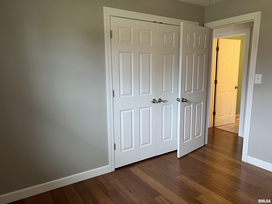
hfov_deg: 67.3
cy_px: 102
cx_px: 136
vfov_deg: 53.1
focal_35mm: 26
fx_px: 204
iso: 100
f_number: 1.5
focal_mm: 5.7
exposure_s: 1/60
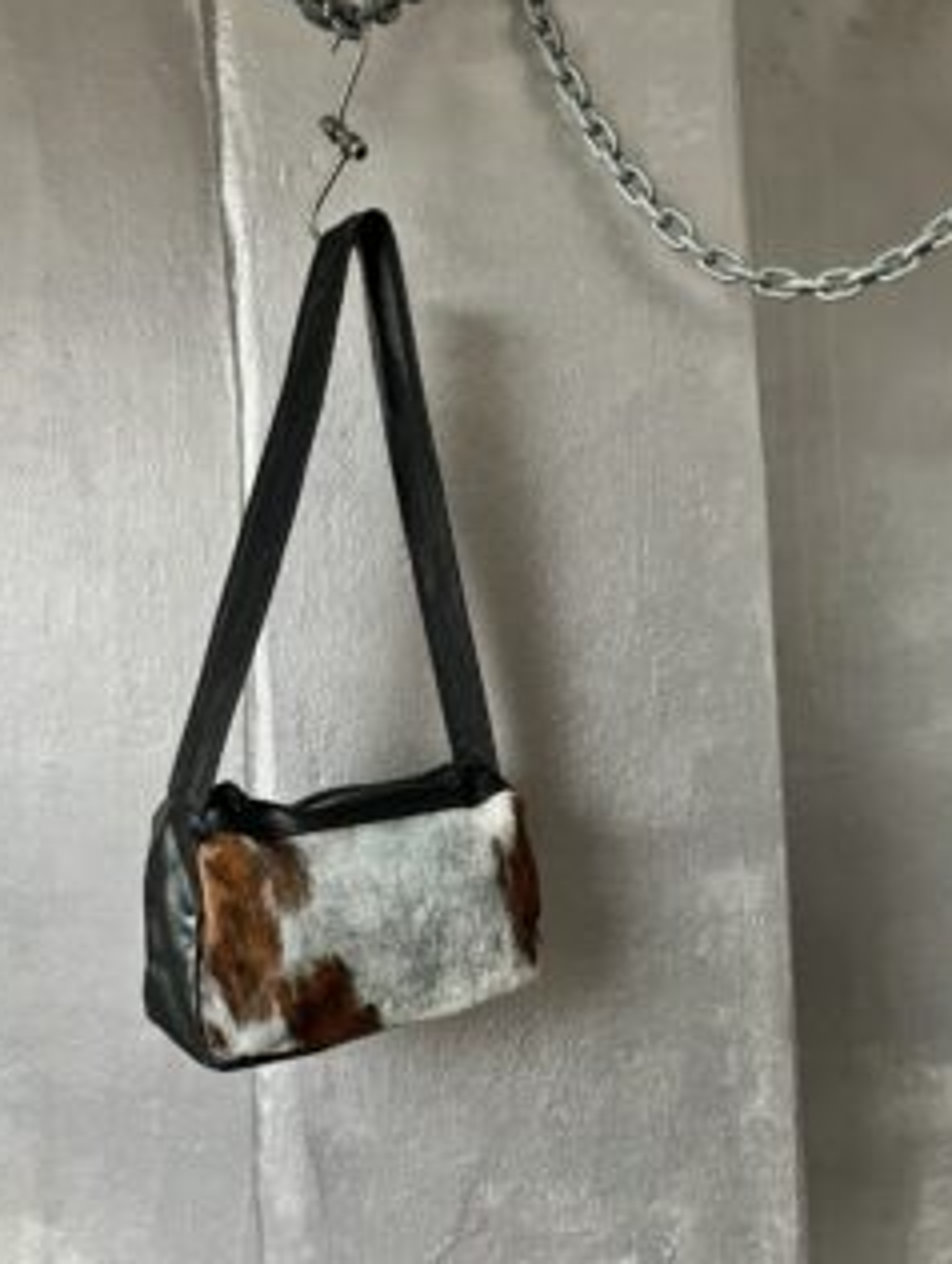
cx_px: 442
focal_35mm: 29
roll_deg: +1.1
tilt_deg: +2.0
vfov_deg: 61.4
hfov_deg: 48.3
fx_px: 1061
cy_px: 562
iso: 500
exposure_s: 1/40
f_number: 1.5
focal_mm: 5.7
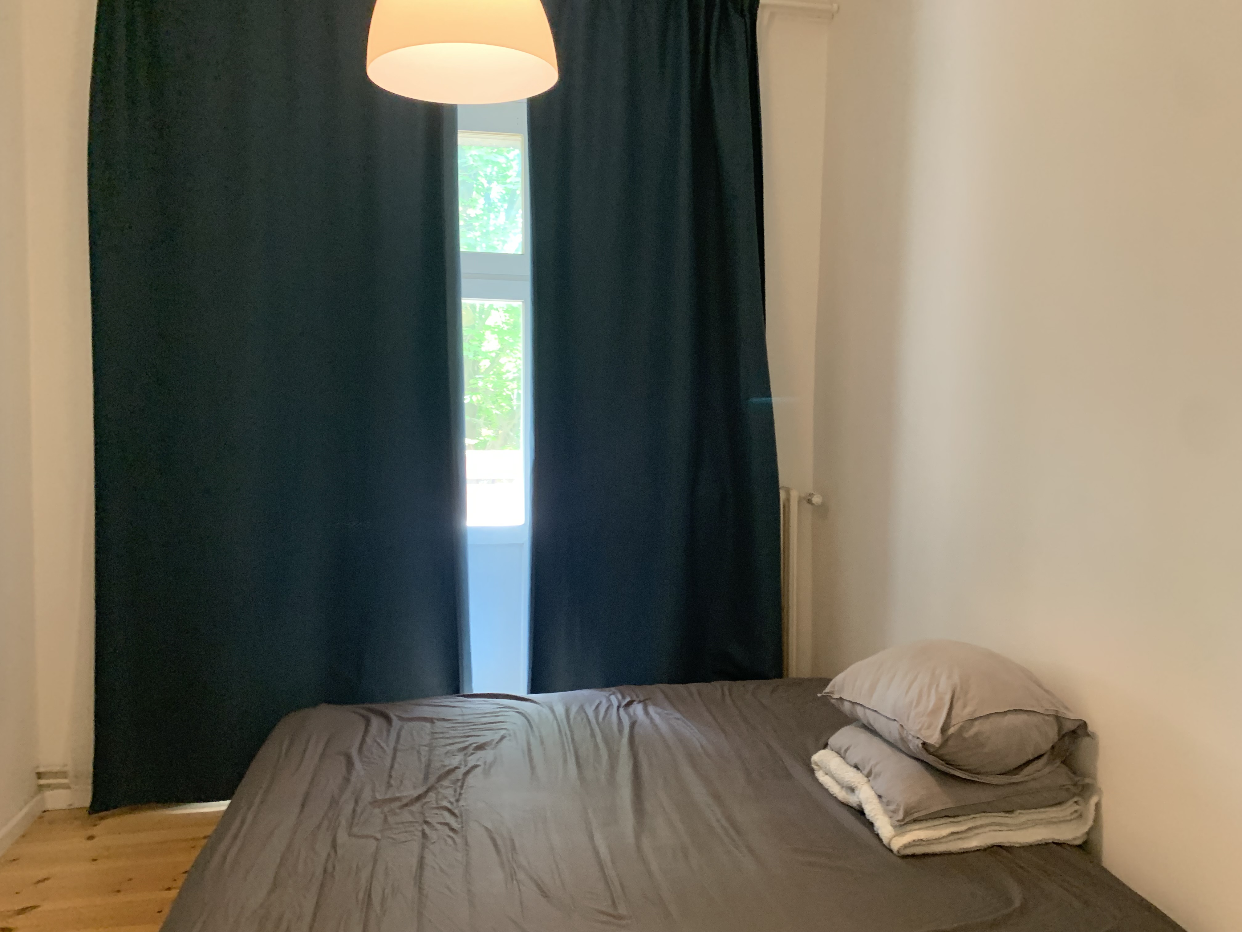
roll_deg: -0.1
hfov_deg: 67.3
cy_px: 466
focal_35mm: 26
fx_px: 933
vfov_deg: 53.1
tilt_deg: -3.6
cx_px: 621
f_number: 1.8
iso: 400
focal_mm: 4.25
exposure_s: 1/48
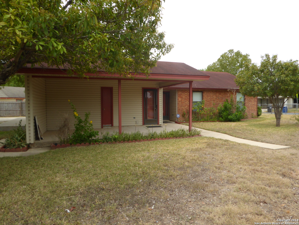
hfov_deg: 71.6
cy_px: 112
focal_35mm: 24
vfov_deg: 56.8
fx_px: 207
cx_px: 150
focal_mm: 4.3
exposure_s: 1/125
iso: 100
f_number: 6.3
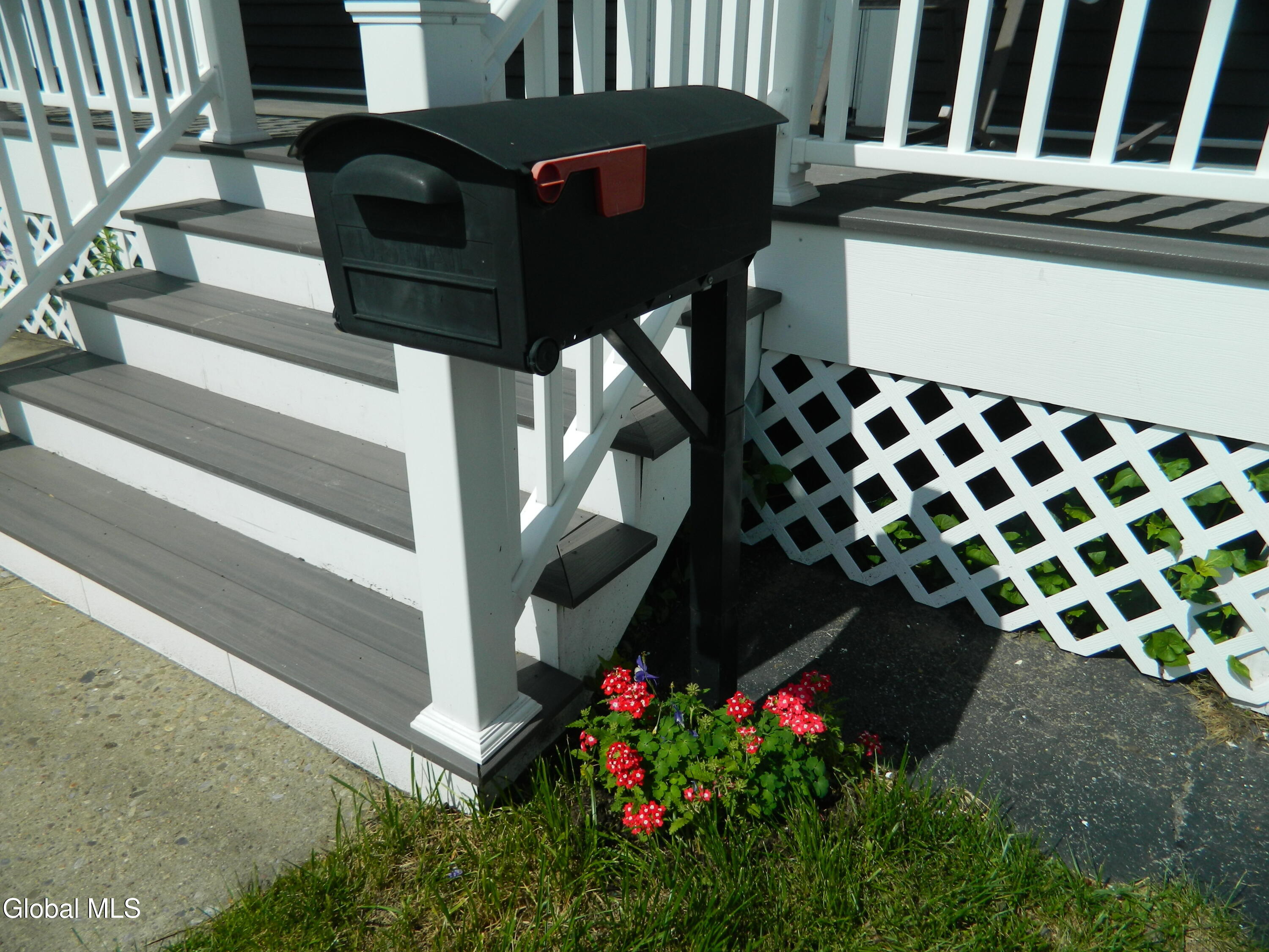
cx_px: 634
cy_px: 476
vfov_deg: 54.9
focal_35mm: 25
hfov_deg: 69.4
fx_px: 916
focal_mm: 4.5
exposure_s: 1/320
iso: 80
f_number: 8.7
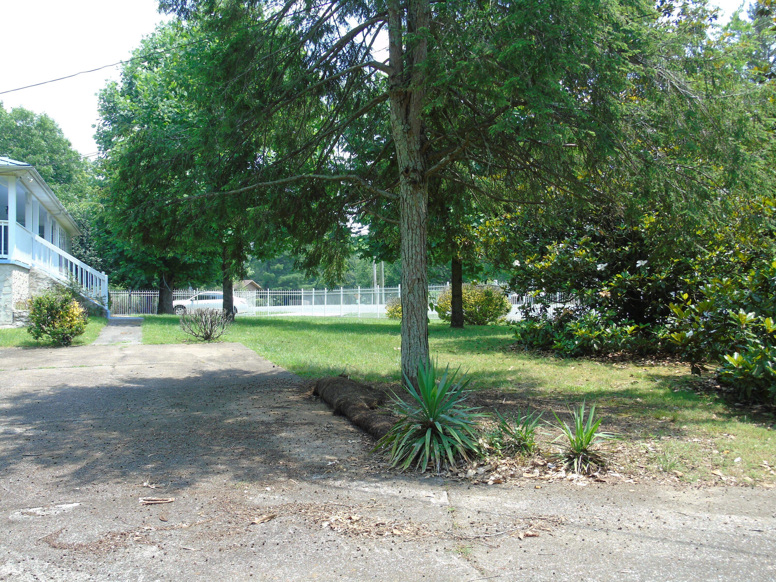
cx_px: 388
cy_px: 291
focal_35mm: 34
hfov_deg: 54.0
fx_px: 762
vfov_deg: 41.8
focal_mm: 6.1
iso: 80
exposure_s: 1/200
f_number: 3.8
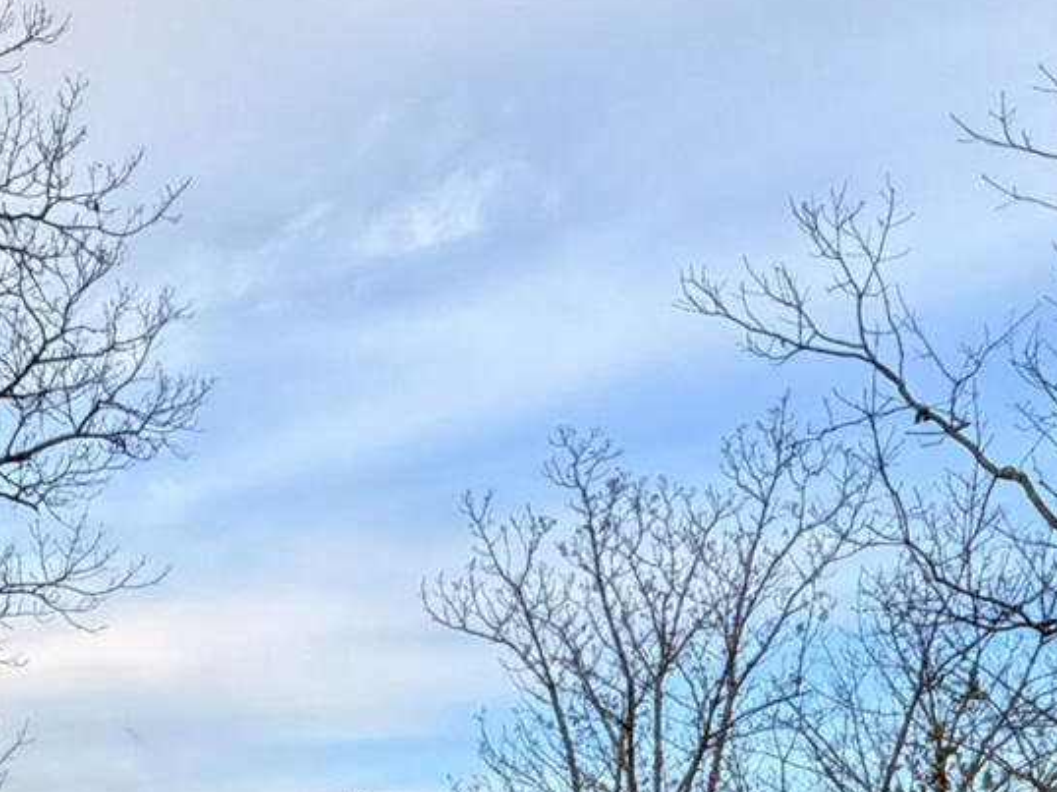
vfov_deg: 16.7
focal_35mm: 78
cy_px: 1283
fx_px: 2381
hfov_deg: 24.7
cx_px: 255
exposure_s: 1/750
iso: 40
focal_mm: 2.22
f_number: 2.2
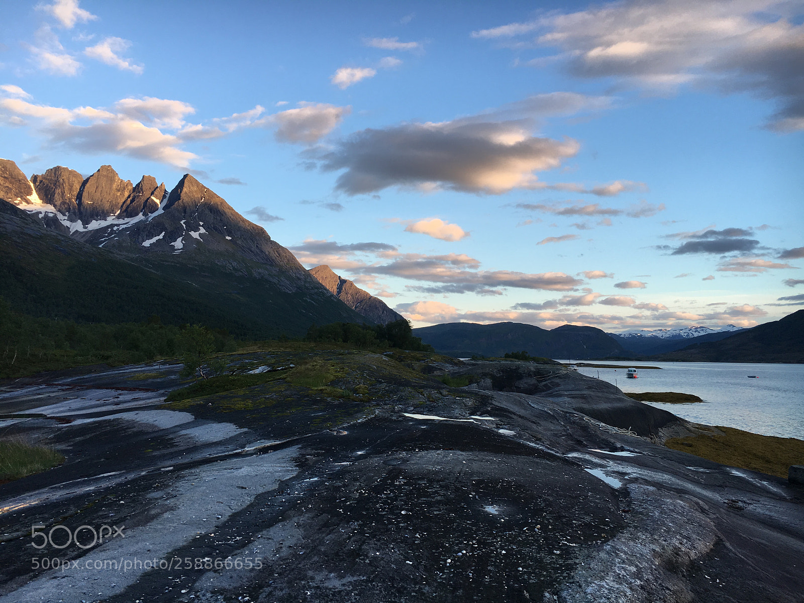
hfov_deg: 61.7
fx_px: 674
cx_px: 402
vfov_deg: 48.2
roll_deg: -1.0
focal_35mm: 29
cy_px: 302
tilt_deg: +4.8
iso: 25
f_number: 2.2
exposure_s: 1/289
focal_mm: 4.15
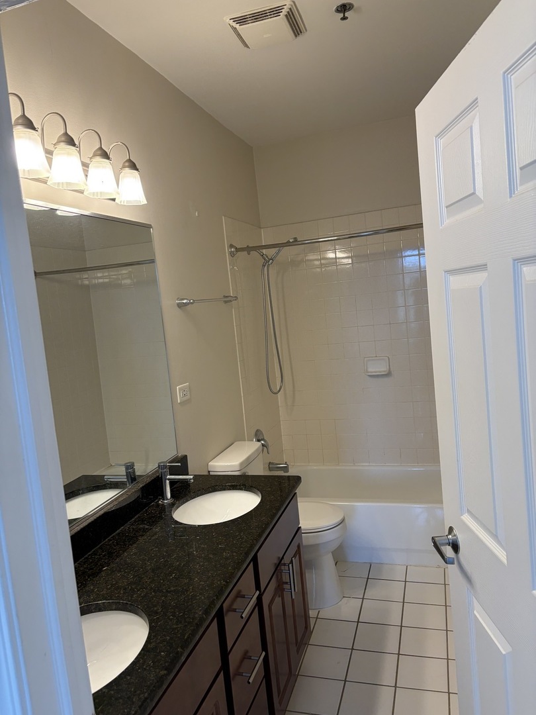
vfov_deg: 67.3
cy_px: 358
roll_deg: +5.3
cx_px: 268
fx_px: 537
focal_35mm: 26
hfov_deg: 53.1
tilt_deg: -6.3
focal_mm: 5.96
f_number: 1.6
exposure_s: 1/120
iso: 100
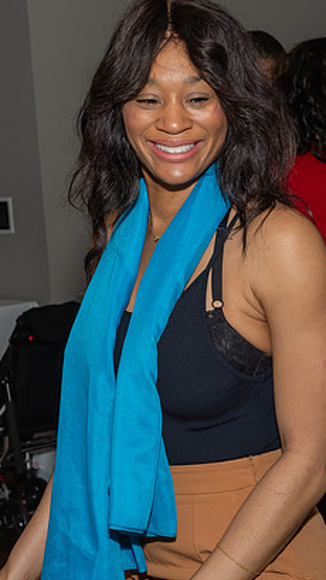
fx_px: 1660
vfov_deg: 19.8
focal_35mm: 108
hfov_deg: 11.2
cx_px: 171
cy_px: 283
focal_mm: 40
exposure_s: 1/250
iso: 400
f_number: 7.1
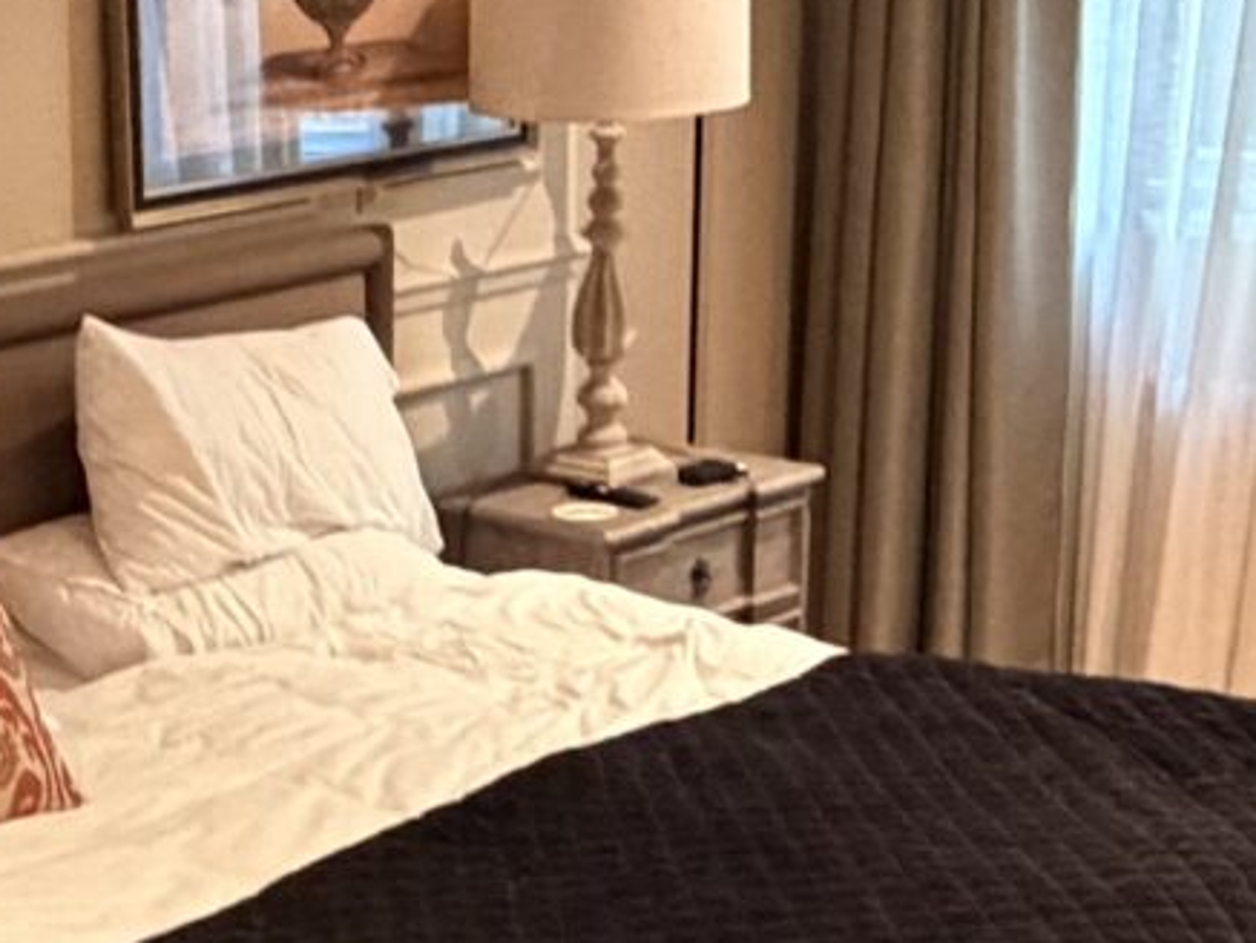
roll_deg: +2.8
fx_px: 2976
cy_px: 716
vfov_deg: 17.9
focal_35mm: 82
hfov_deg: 23.0
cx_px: 52
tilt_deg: -17.6
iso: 800
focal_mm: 2.22
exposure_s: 1/50
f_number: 2.2
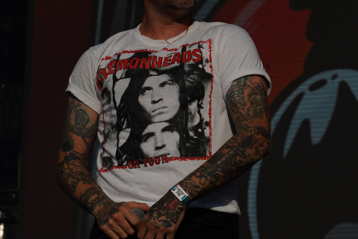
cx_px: 317
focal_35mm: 207
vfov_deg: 6.6
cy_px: 220
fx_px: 2058
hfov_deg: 9.9
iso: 100
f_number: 8
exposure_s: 1/1600
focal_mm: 105
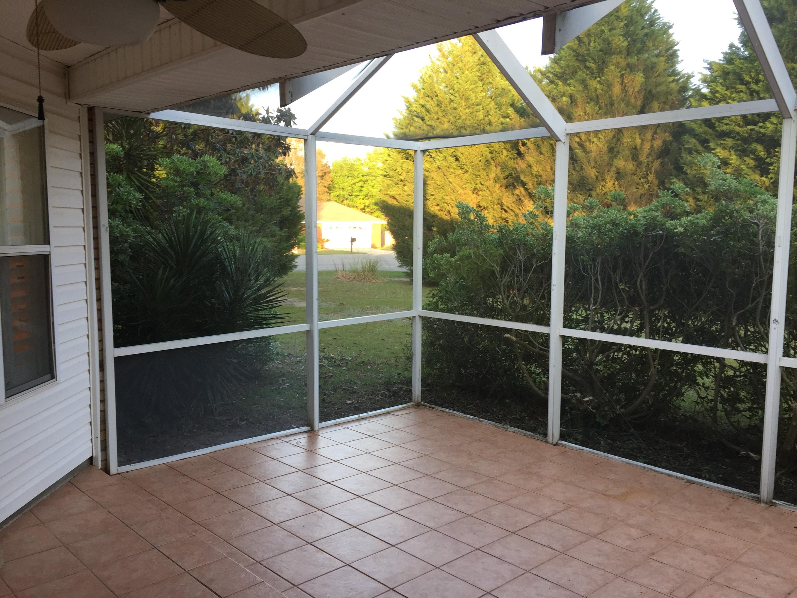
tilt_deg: -6.0
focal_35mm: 29
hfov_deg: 61.7
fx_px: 668
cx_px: 398
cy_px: 299
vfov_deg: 48.2
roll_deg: -1.2
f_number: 2.2
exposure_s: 1/60
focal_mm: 4.15
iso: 40
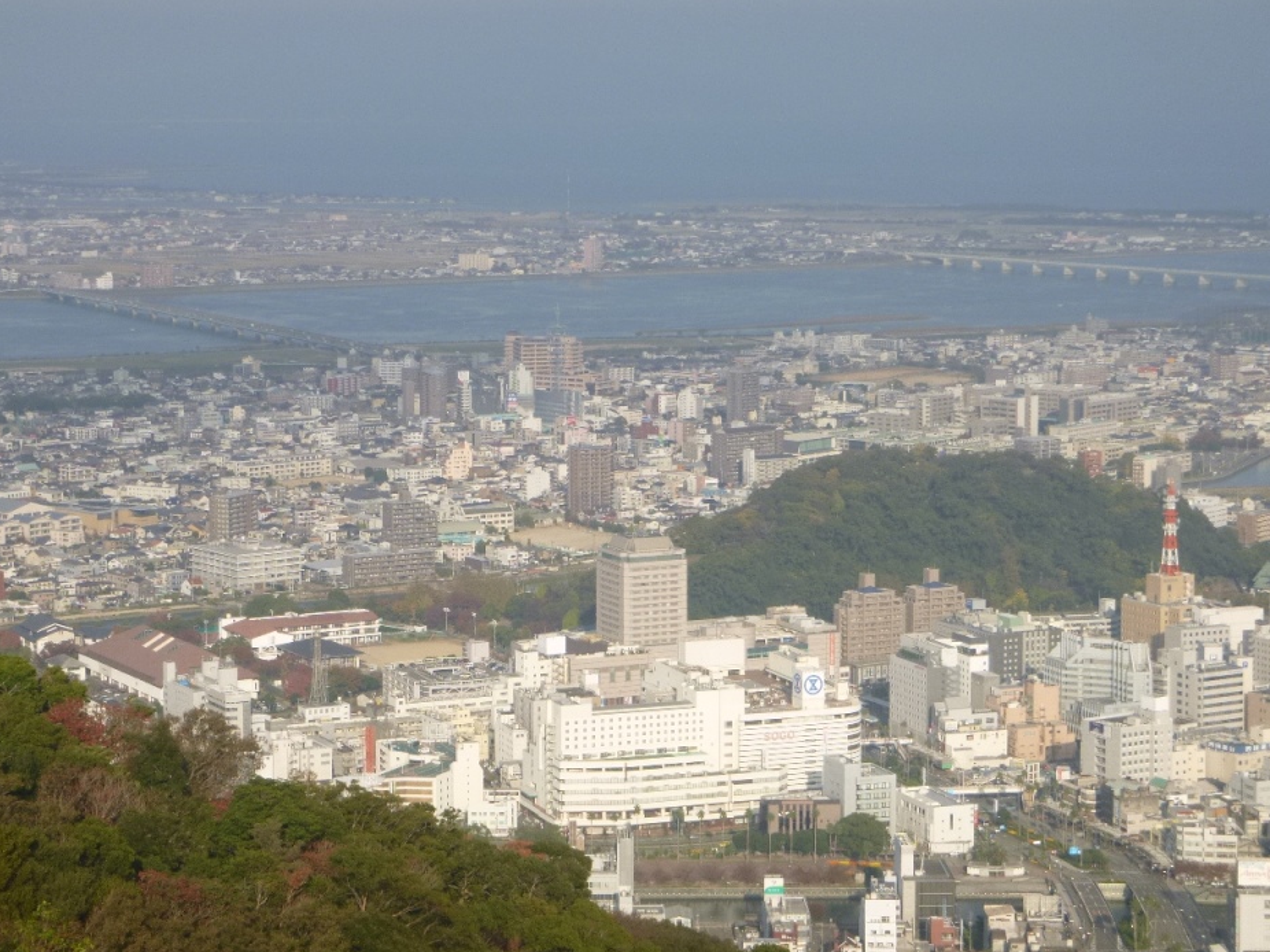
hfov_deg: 20.9
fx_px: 3448
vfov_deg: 15.7
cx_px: 590
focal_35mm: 94
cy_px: 450
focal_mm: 15.3
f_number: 5.7
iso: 100
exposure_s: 1/320
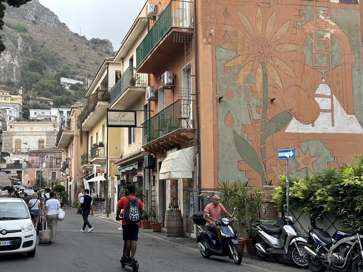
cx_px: 182
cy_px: 136
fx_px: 503
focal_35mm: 48
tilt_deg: +6.6
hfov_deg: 39.7
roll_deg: -0.1
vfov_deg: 30.3
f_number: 1.78
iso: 64
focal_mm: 6.86
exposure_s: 1/843
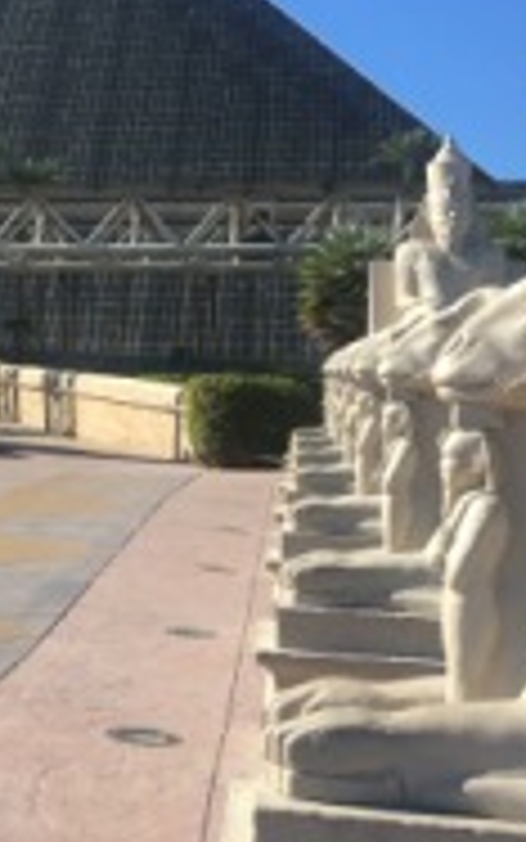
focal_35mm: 60
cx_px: -27
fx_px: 1375
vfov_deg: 33.8
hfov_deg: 20.8
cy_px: 306
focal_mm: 4.15
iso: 25
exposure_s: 1/1083
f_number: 2.2
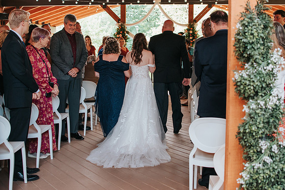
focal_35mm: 53
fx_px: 422
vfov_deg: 25.4
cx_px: 142
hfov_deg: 37.3
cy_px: 95
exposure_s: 1/250
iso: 800
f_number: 3.5
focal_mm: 35
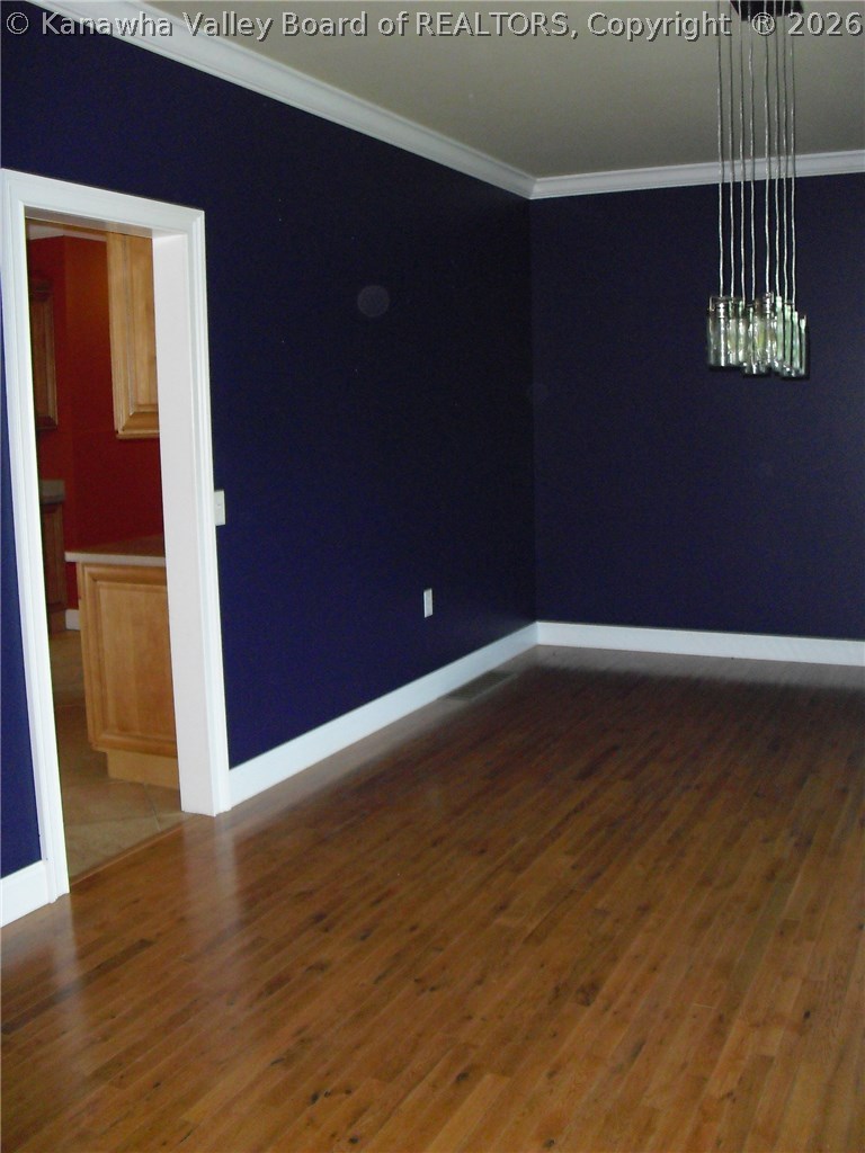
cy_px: 576
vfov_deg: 51.4
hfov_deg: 39.7
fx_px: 1199
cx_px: 432
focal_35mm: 36
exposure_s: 1/60
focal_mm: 6.3
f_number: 3.1
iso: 400
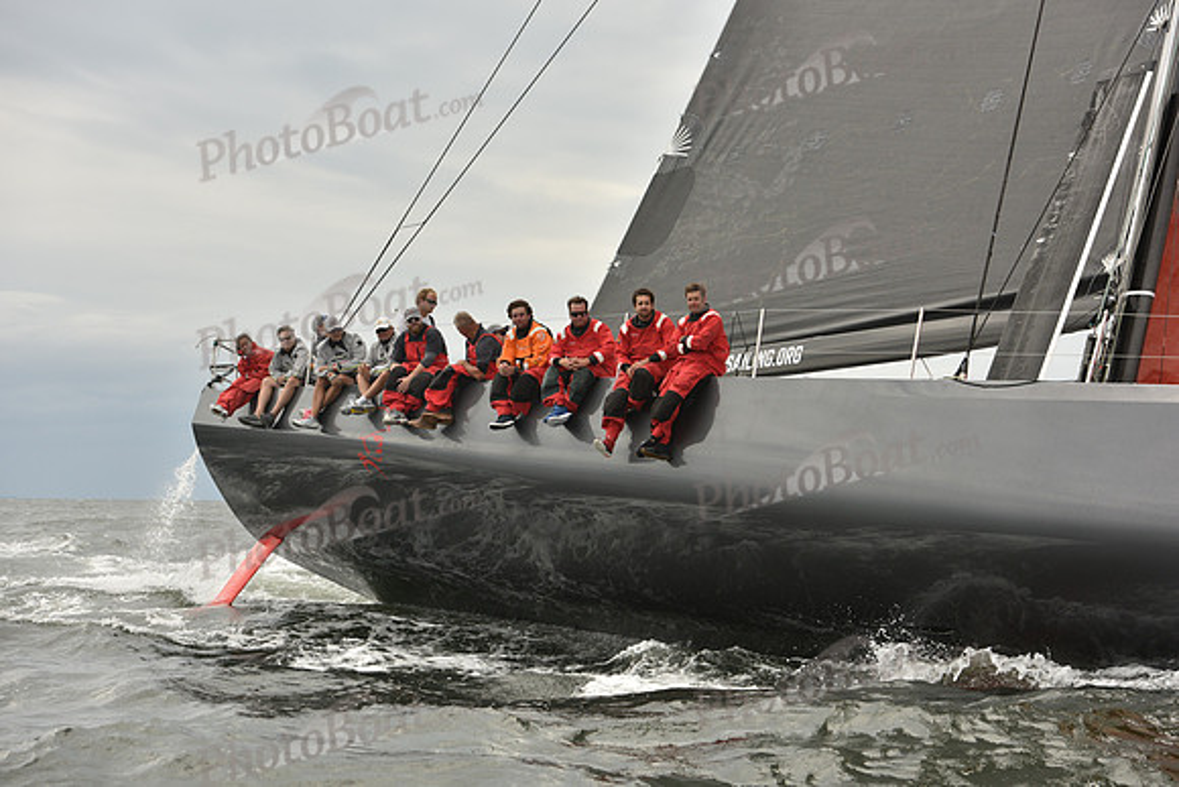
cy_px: 394
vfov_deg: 19.5
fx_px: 2293
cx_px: 590
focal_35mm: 70
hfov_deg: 28.8
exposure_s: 1/1250
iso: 320
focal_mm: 70
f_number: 6.3
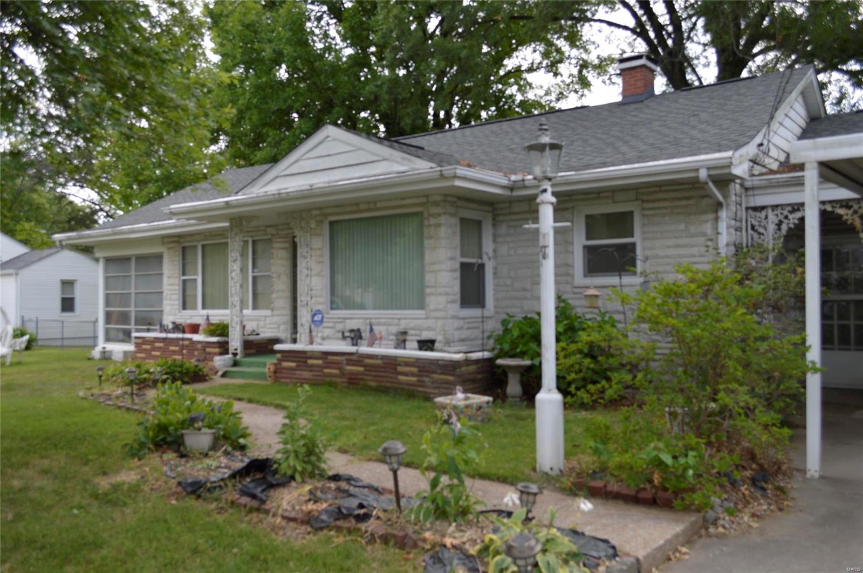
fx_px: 718
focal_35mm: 30
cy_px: 286
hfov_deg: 62.0
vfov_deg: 43.5
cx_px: 432
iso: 100
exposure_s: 1/160
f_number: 6.3
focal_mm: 20
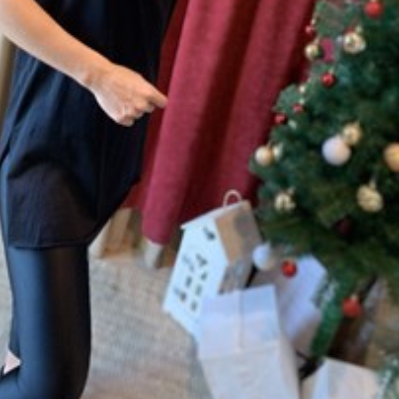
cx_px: 144
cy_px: 11
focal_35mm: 47
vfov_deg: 33.4
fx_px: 613
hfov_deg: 35.8
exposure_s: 1/60
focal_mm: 4.25
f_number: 1.8
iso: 200
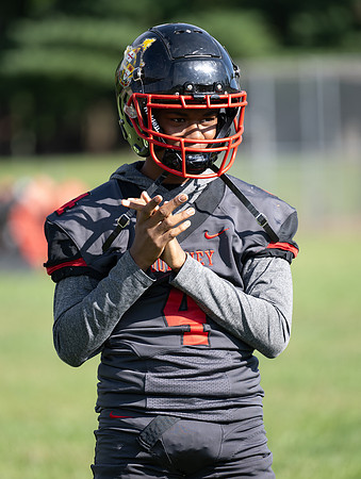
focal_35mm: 292
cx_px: 162
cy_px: 243
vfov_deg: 6.8
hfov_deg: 5.1
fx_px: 4055
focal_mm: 190
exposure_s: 1/250
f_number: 2.8
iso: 32
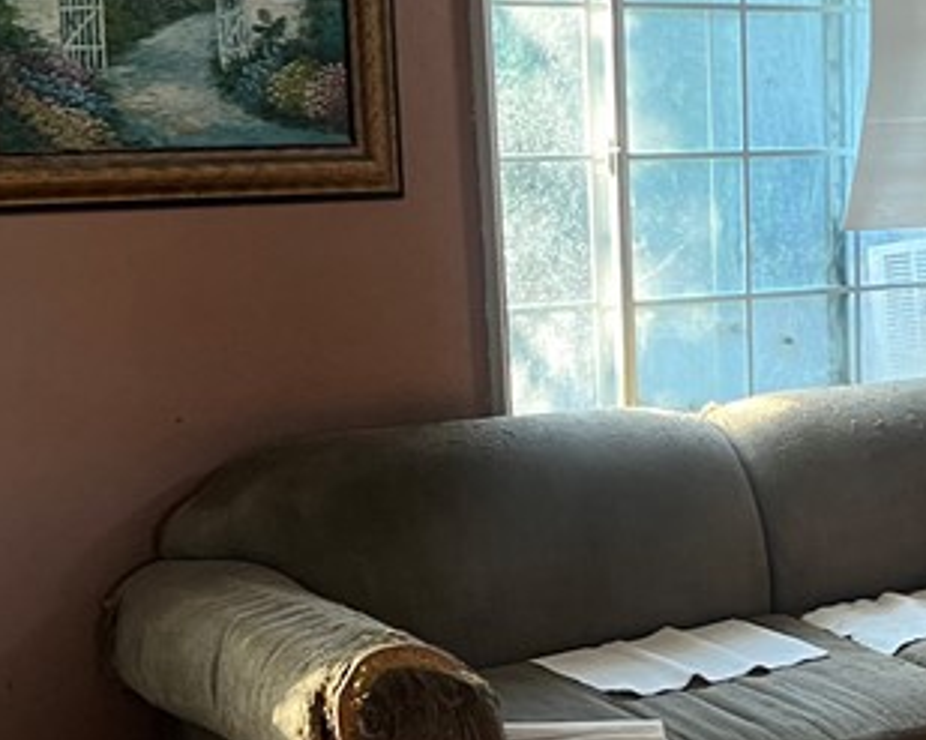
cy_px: 614
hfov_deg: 22.3
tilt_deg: -13.5
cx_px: 803
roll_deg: +1.0
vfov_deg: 18.1
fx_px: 2301
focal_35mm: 84
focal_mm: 5.1
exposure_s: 1/60
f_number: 1.6
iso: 160
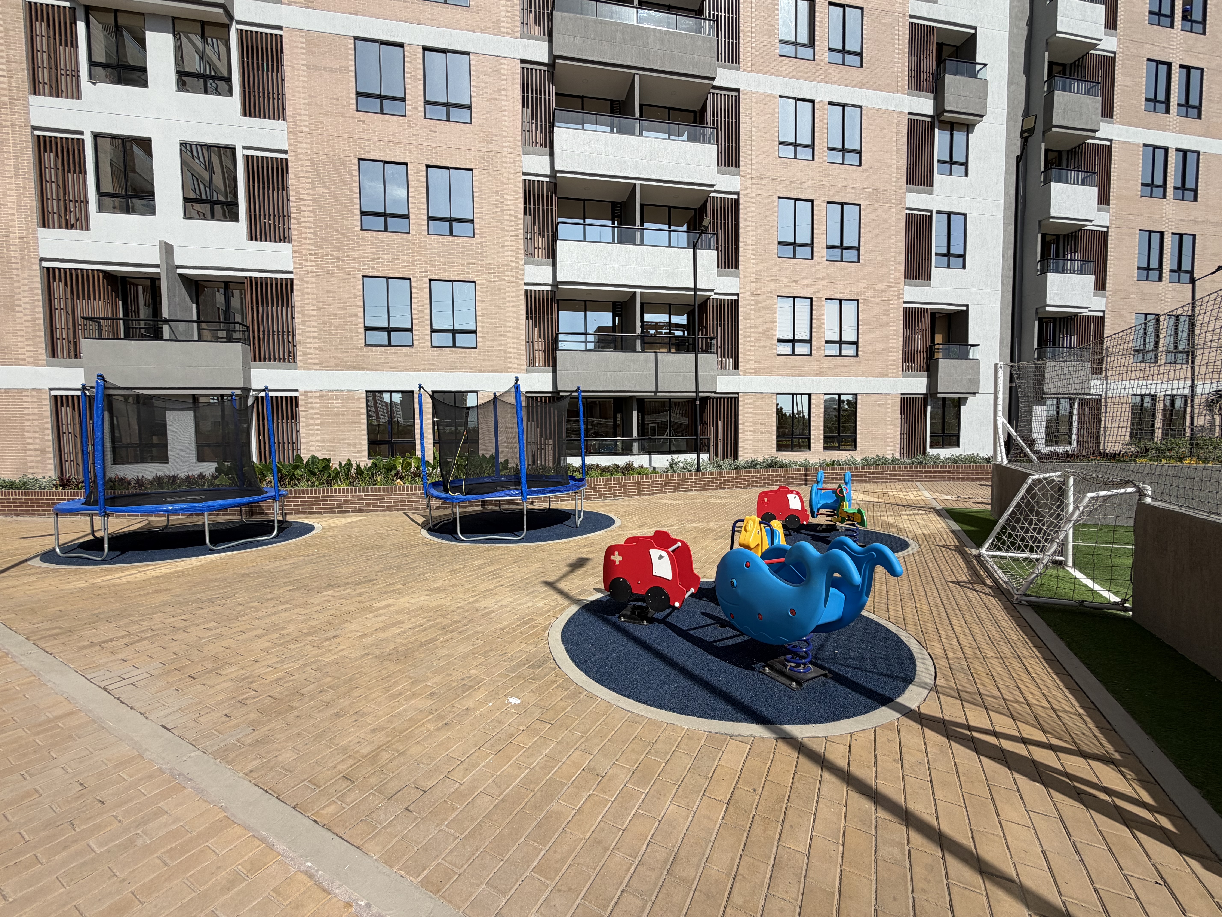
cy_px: 458
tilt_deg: -2.3
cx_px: 611
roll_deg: +1.1
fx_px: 494
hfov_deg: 102.1
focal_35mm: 14
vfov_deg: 85.7
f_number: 2.2
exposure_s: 1/1167
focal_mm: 2.22
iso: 20
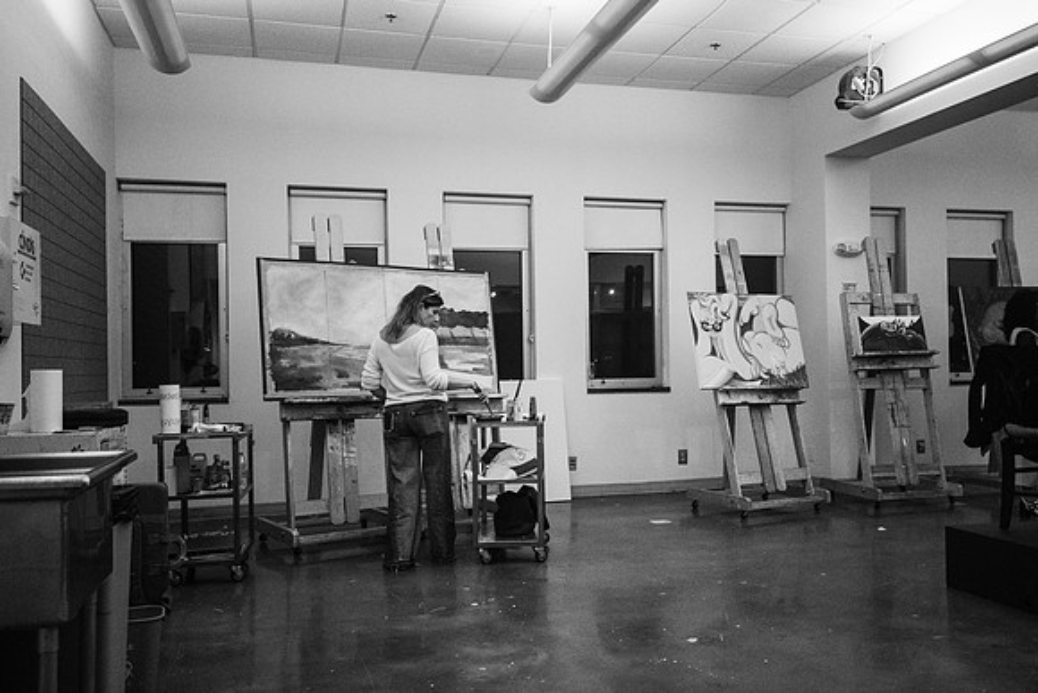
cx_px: 565
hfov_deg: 59.4
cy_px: 347
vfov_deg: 41.8
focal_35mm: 31
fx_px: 908
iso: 2500
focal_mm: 28
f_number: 4.5
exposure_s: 1/320
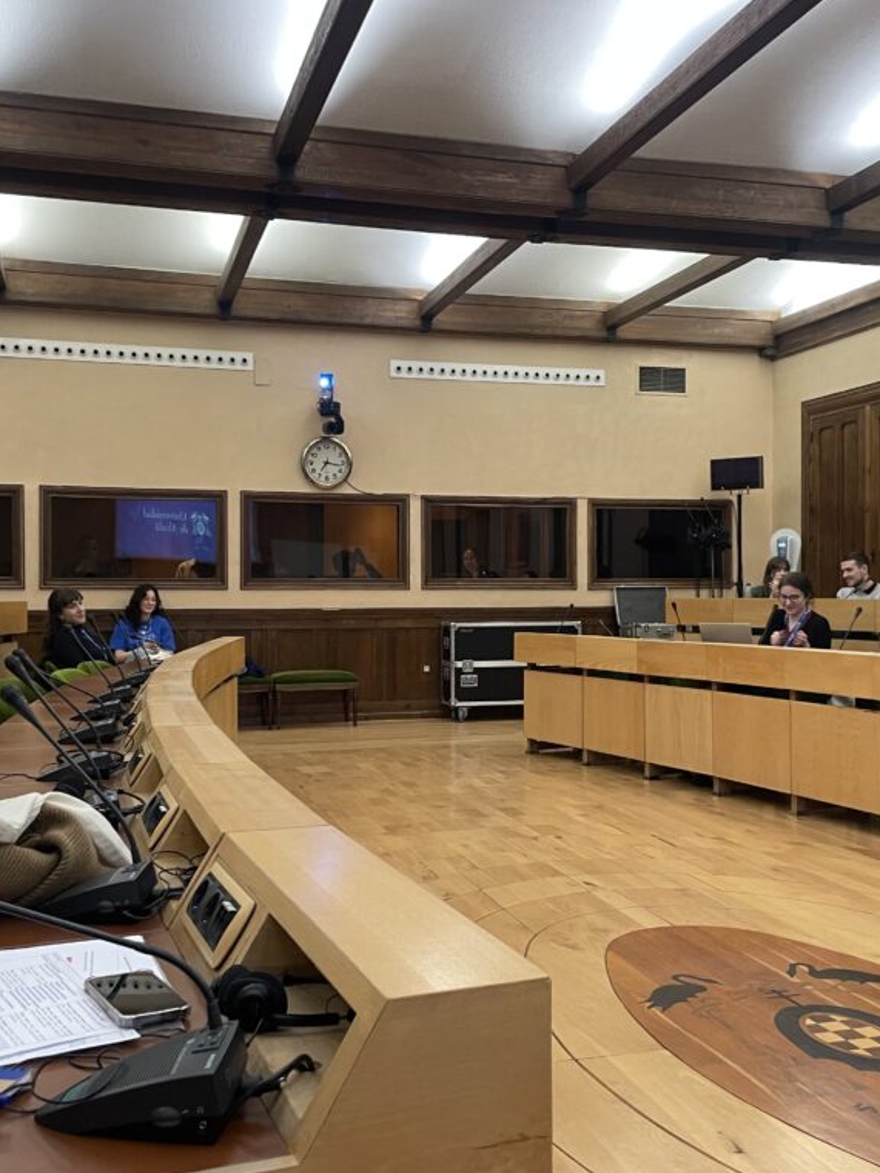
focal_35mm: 35
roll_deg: +1.8
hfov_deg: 40.7
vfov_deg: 52.6
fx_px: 1186
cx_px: 428
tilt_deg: -0.6
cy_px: 587
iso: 160
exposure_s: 1/50
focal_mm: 4.2
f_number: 1.6
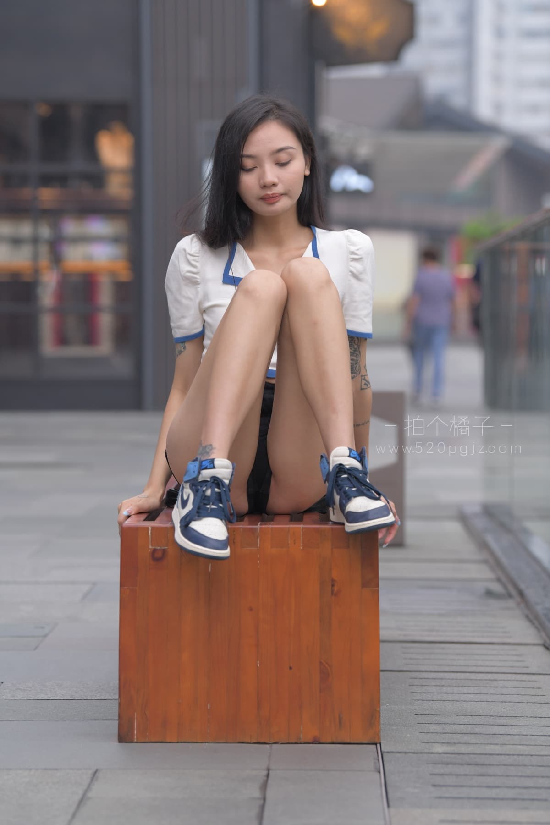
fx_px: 2796
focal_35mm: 122
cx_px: 275
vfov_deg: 16.8
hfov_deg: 11.2
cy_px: 412
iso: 900
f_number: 4
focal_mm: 122
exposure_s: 1/500
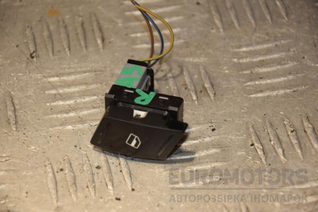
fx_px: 1391
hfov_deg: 13.0
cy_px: 106
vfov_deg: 8.7
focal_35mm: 158
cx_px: 159
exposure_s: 1/160
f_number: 5.6
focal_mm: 105
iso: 800
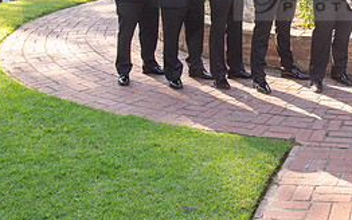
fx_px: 672
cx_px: 351
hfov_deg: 27.7
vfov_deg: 18.1
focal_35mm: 70
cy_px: -11
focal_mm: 31
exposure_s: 1/250
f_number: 5.6
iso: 200
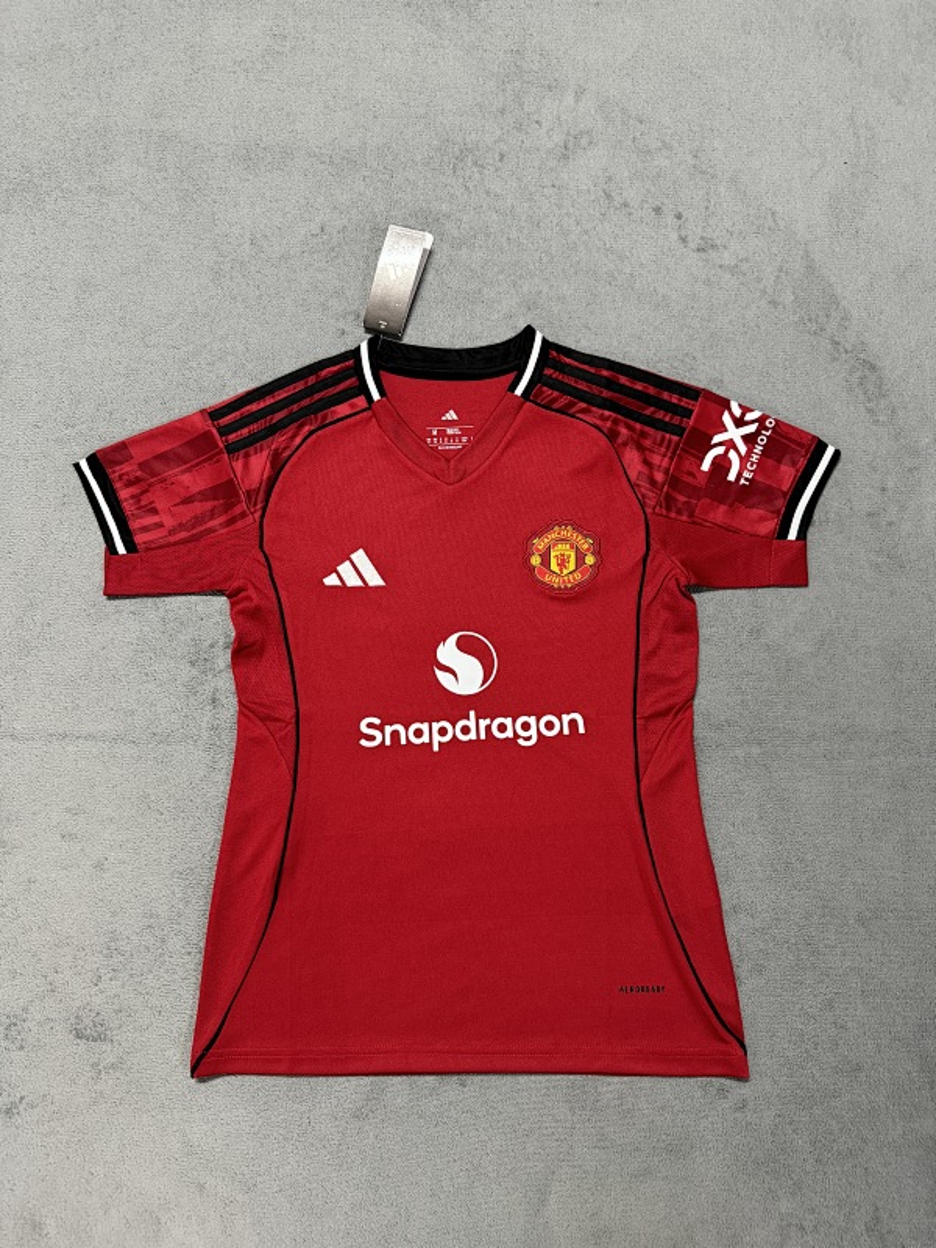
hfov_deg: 56.8
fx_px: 865
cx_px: 468
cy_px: 624
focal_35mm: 24
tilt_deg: -78.9
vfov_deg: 71.6
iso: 320
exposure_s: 1/50
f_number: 1.78
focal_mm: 6.76
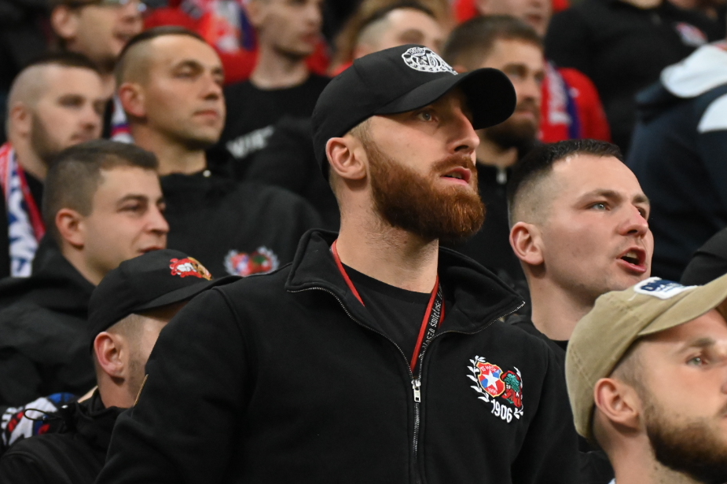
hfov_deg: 9.4
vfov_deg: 6.3
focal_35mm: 219
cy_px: 278
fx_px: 4421
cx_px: 453
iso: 10000
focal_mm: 125
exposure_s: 1/1000
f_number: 4.8
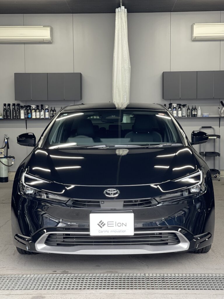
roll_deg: +0.5
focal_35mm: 64
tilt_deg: -3.1
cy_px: 150
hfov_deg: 22.9
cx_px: 112
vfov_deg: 30.3
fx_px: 552
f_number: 2.2
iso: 160
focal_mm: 7.5
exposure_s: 1/120
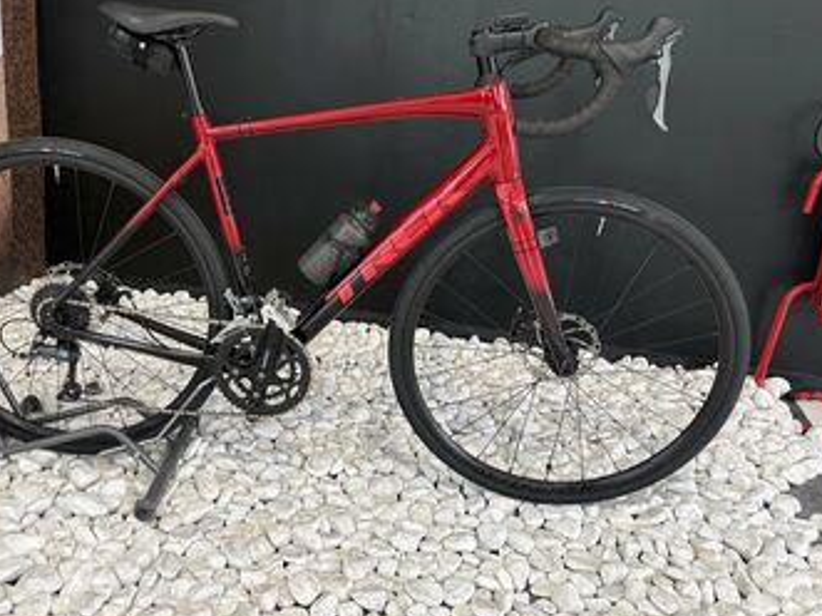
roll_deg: -3.6
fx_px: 783
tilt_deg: -16.1
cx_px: 340
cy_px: 289
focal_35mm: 33
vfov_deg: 42.9
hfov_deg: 55.1
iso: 100
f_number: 1.6
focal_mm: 5.96
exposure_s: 1/50
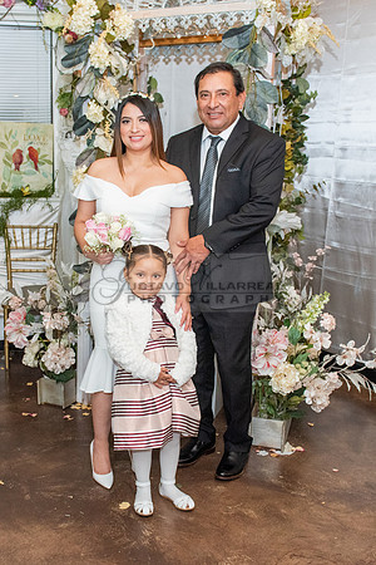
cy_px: 310
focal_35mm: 39
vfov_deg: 48.9
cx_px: 143
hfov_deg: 33.6
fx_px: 619
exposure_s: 1/125
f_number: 4.5
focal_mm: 24
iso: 1600
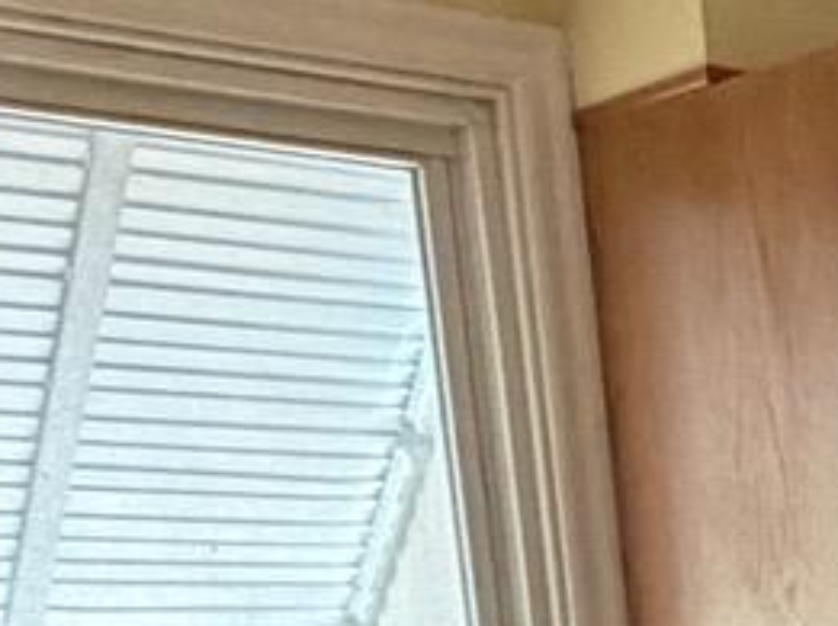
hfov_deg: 15.4
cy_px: 1384
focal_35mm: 110
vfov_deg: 11.6
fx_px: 2659
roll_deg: +2.7
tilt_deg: -14.2
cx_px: 1503
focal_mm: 2.22
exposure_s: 1/60
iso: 400
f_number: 2.2
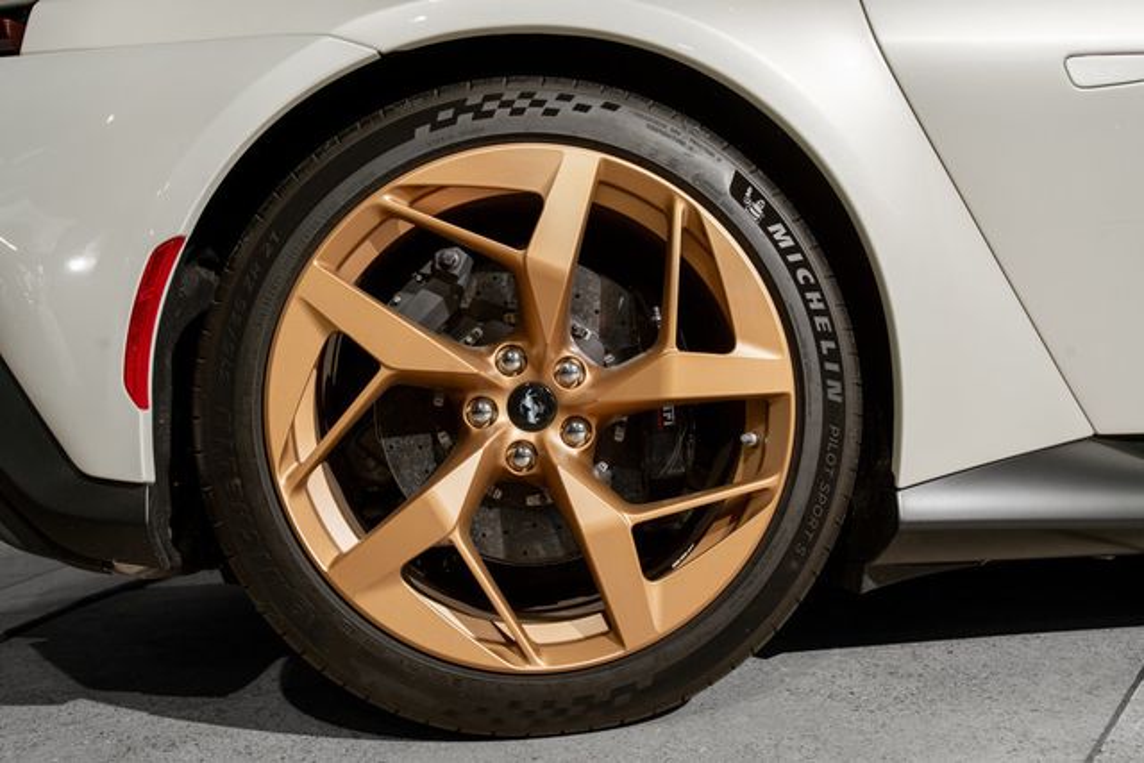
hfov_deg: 57.2
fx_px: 1049
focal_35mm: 33
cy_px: 382
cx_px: 572
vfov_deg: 40.0
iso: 640
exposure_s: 1/160
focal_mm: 33
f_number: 7.1
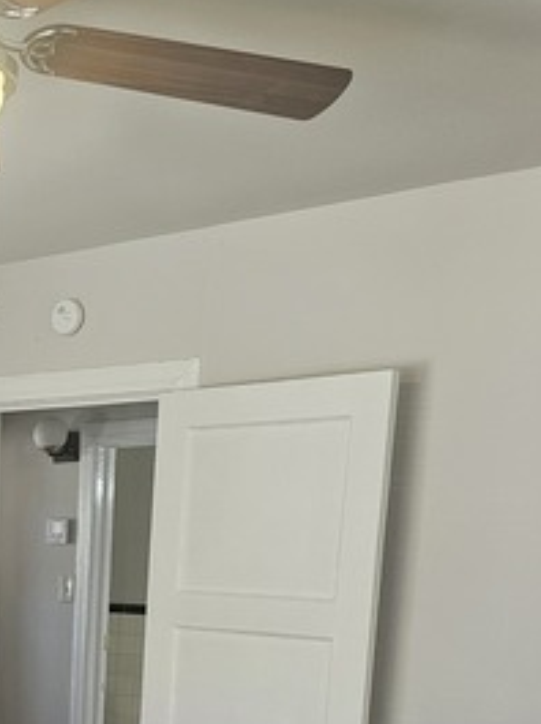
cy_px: 742
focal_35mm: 58
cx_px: -77
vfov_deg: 30.6
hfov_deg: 23.4
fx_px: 1212
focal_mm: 6.3
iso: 400
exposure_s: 1/120
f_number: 1.7
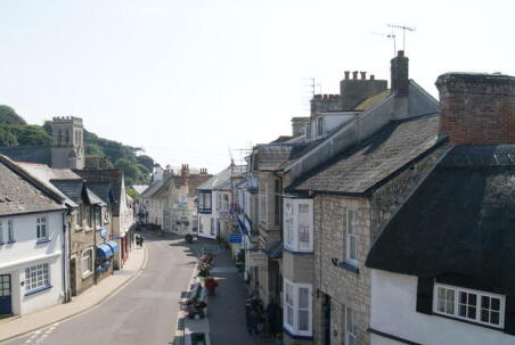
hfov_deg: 48.9
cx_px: 189
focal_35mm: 39
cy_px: 208
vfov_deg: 34.2
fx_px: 559
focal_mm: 18
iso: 100
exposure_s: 1/160
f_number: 13
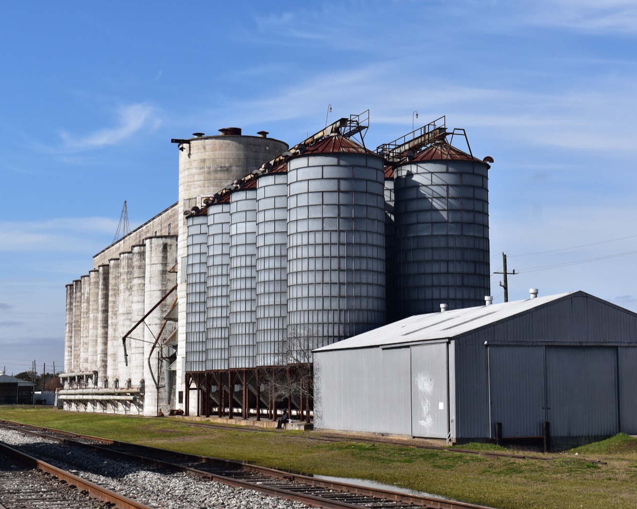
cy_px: 252
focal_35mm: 65
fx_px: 1225
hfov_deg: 29.1
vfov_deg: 23.5
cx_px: 334
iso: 200
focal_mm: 38
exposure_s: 1/500
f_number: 11
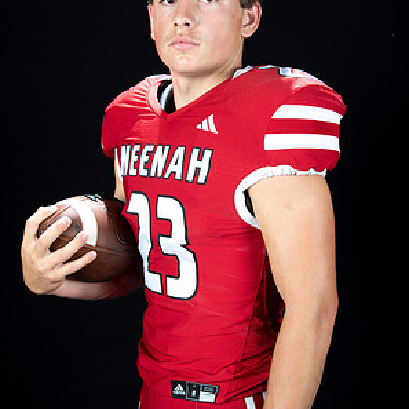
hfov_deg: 24.0
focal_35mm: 72
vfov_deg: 24.0
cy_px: 191
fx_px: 962
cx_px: 204
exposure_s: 1/160
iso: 320
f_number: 9
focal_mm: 56
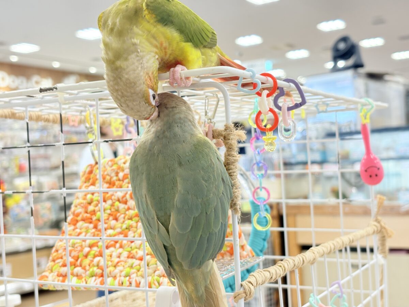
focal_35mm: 52
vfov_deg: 28.0
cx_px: 204
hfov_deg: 36.8
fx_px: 614
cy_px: 154
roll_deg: +3.7
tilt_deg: +1.7
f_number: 1.6
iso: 50
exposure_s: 1/50
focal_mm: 5.96
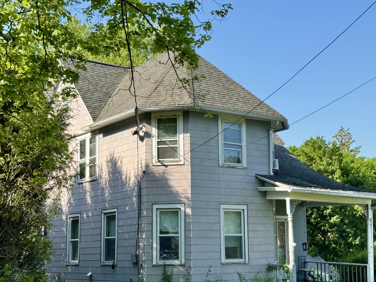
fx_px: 652
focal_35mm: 60
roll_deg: +0.7
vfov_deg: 24.4
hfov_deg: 32.2
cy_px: 173
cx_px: 210
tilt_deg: +5.7
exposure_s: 1/1770
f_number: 1.78
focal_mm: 6.76
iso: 64
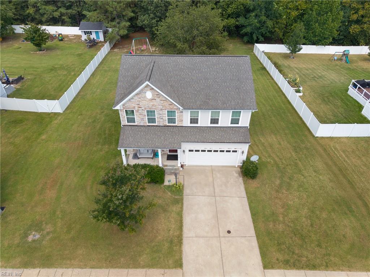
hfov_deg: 71.6
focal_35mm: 24
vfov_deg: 56.8
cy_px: 138
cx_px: 185
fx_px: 257
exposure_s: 1/730
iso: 110
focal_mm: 8.67
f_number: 1.8
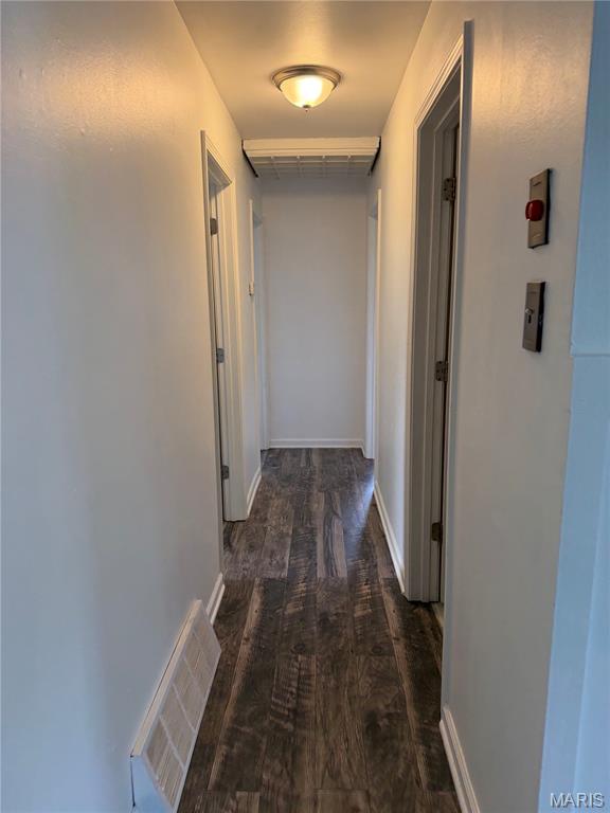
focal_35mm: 24
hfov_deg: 56.8
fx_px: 564
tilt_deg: -11.5
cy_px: 406
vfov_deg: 71.6
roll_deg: +0.6
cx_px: 305
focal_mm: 6.76
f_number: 1.78
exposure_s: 1/120
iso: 160
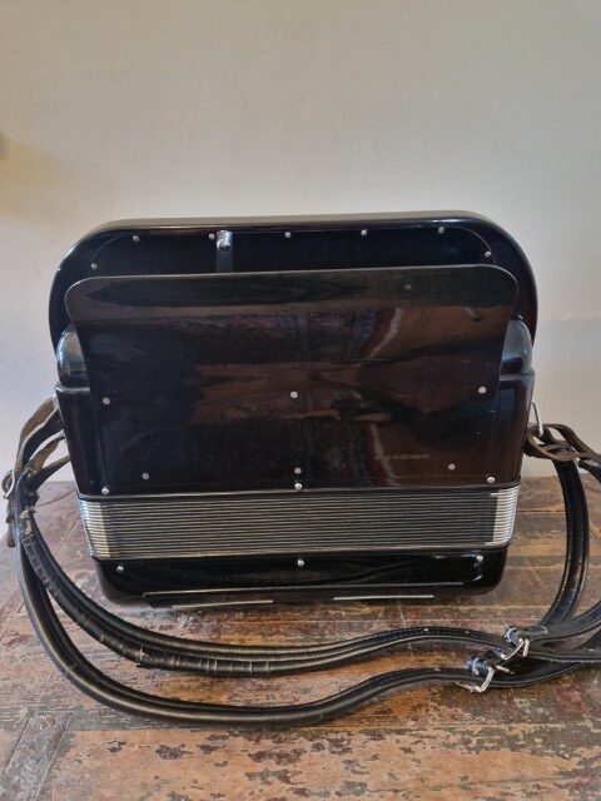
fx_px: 532
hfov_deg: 58.9
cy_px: 400
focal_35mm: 23
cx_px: 300
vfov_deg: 73.9
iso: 640
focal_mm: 5.4
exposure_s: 1/33
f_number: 1.8
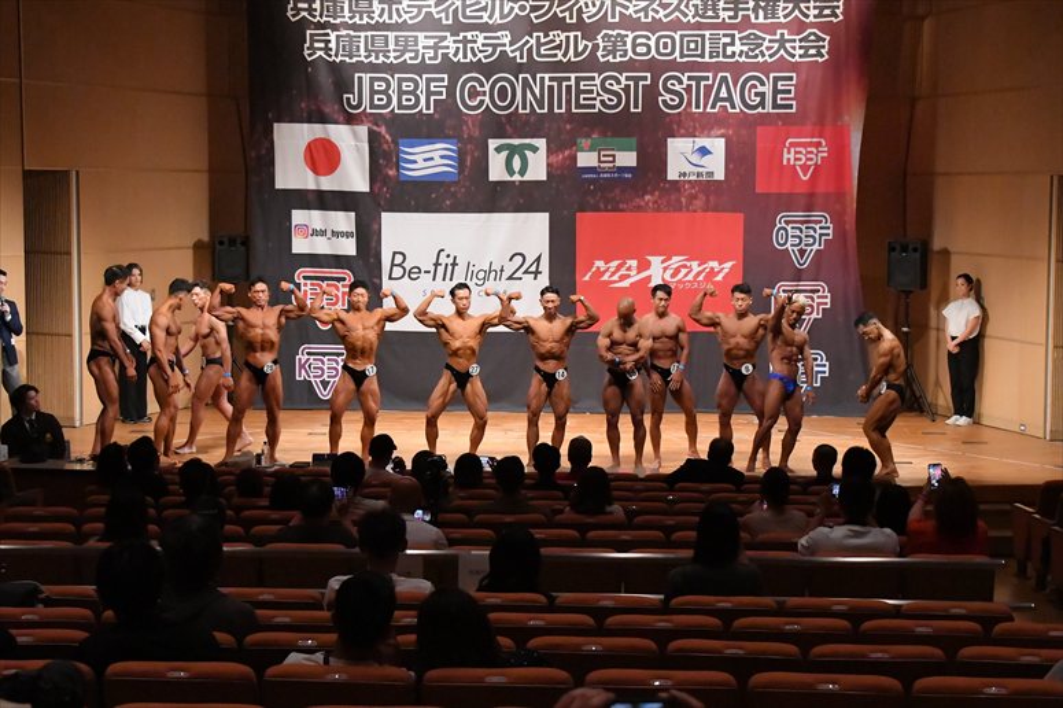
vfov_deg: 18.9
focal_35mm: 72
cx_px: 532
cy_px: 354
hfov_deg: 28.1
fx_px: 2125
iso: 11400
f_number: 5.6
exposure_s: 1/400
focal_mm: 48
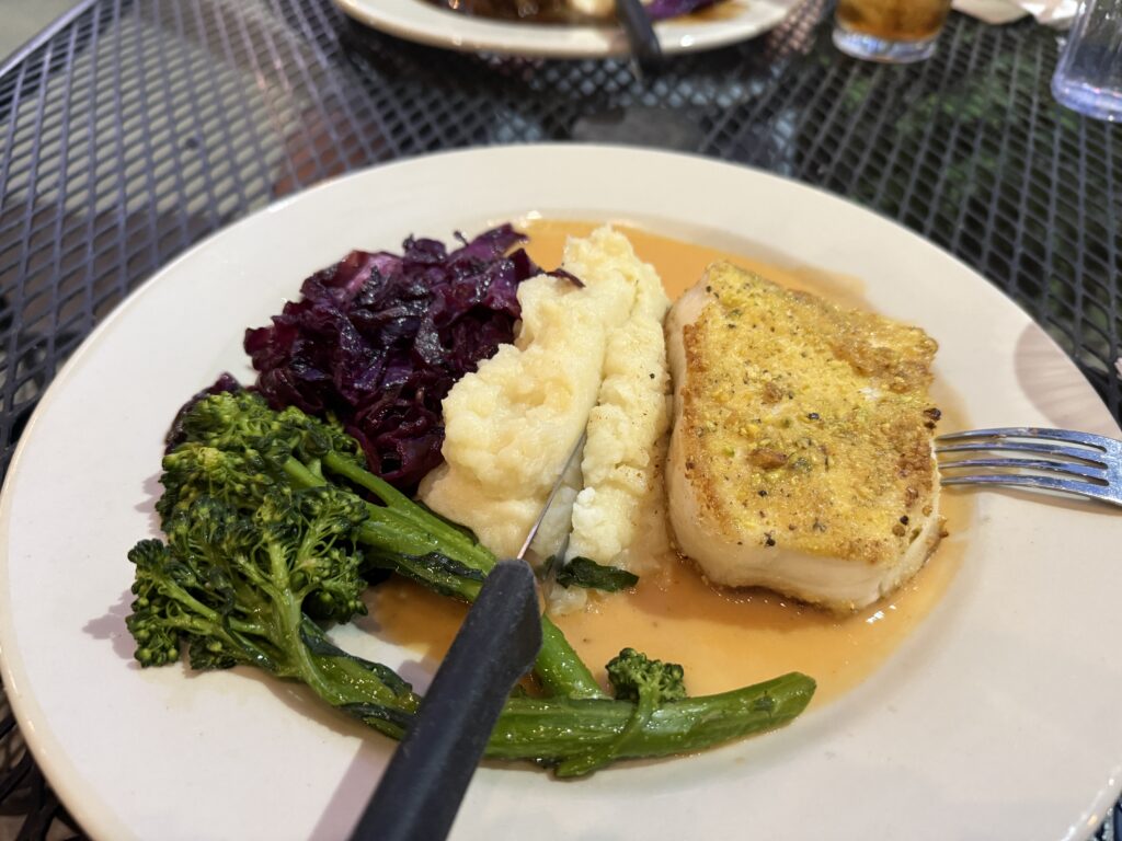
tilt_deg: -44.8
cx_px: 561
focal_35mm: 24
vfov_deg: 56.8
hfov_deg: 71.6
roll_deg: +0.0
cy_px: 420
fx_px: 778
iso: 640
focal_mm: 6.76
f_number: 1.78
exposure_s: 1/40
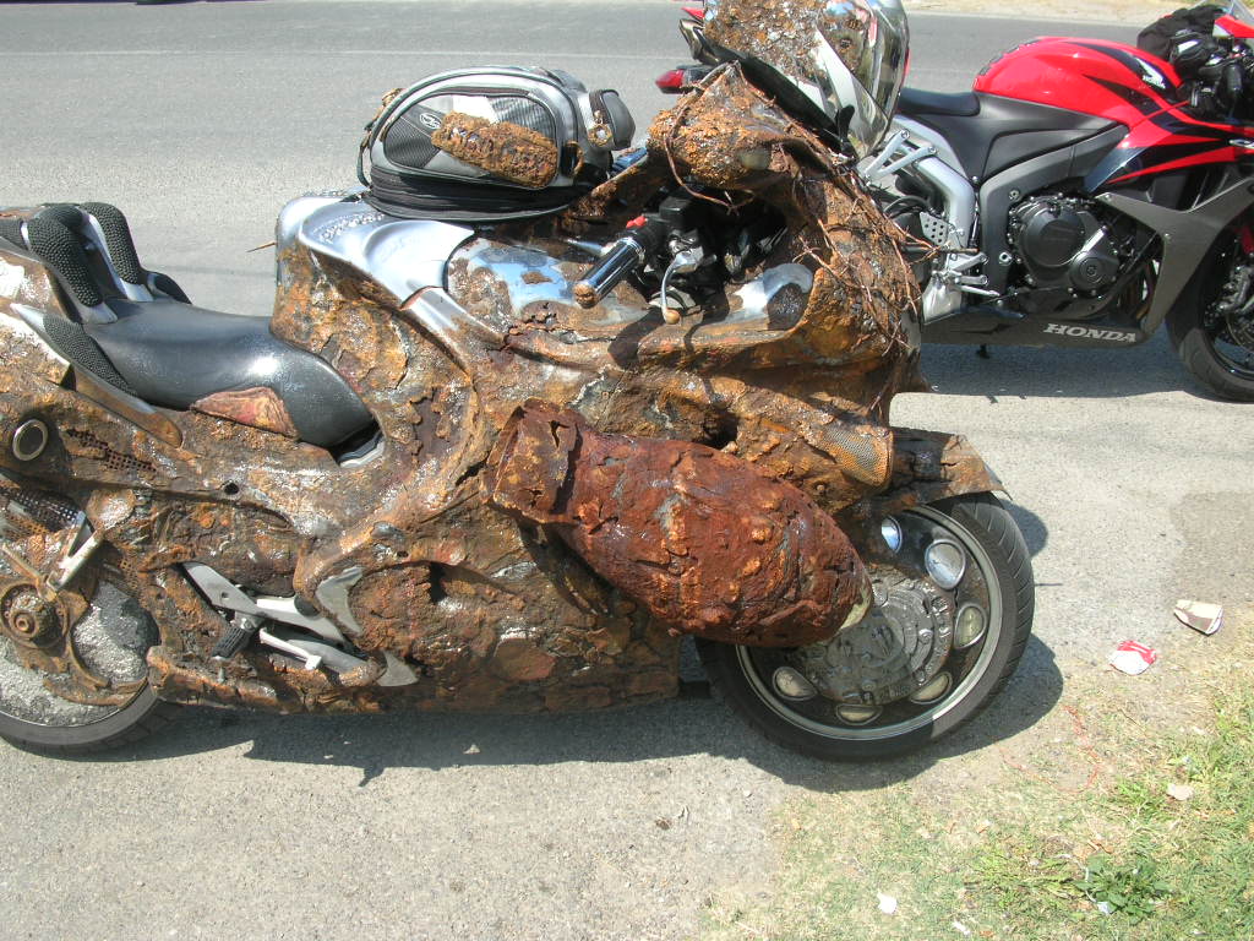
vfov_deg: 40.7
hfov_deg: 52.6
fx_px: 1268
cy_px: 470
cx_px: 627
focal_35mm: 35
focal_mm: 5.8
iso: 50
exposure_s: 1/155
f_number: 5.6
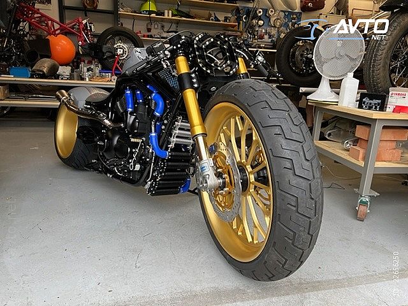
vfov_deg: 53.1
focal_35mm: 26
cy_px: 153
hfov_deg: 67.3
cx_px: 204
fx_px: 306
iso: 32
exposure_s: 1/100
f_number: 1.5
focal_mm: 5.7
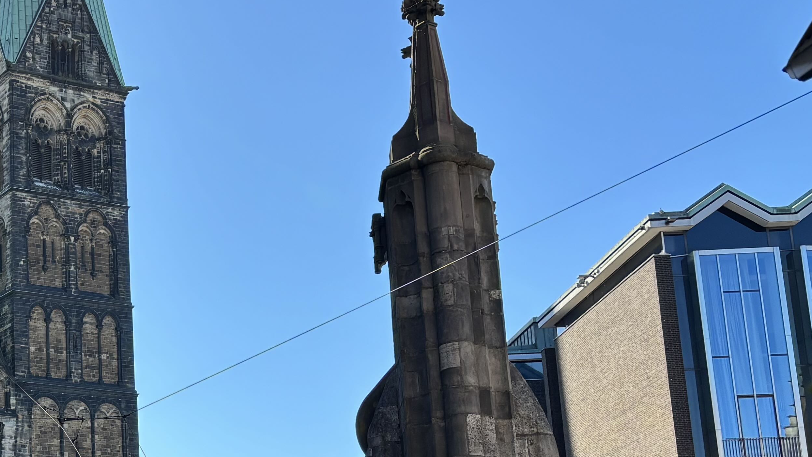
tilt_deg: +11.9
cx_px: -66
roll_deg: +0.4
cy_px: 400
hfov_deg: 29.4
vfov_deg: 18.3
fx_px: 1399
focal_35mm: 65
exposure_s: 1/1543
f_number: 1.6
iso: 50
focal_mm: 5.96
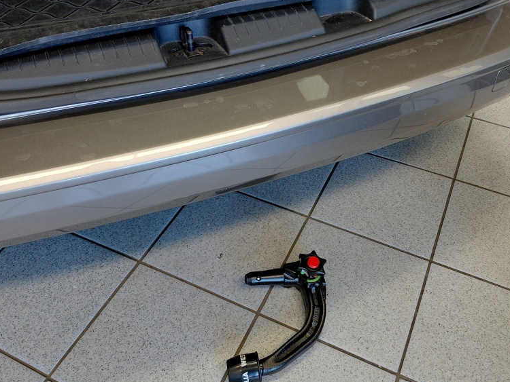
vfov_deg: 41.8
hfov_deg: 53.9
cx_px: 256
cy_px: 184
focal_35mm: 34
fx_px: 501
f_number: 1.8
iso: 200
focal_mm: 4.69
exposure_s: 1/120
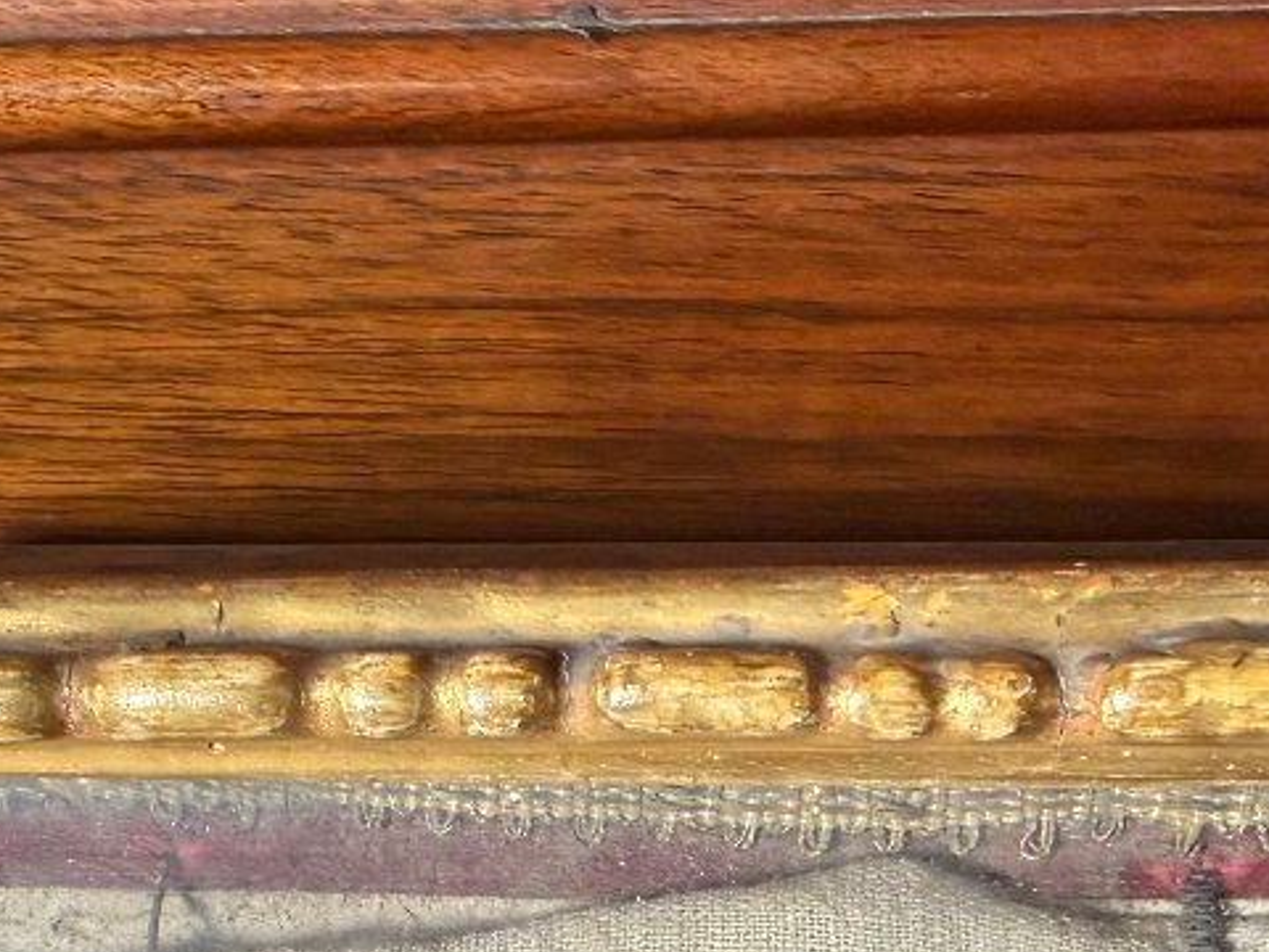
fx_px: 2200
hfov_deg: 32.2
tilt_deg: -43.2
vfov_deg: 22.8
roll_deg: +2.4
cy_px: 1082
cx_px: 613
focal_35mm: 60
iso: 200
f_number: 2.2
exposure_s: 1/99
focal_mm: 2.22
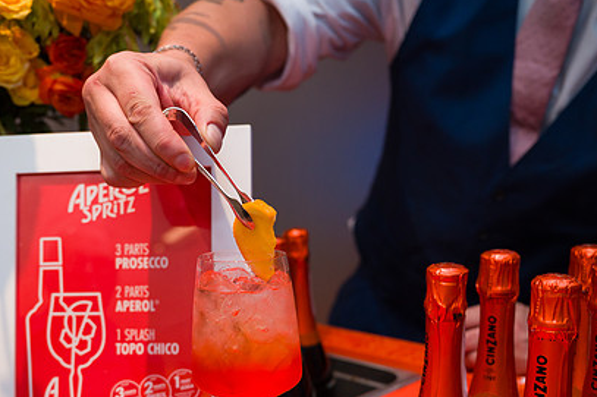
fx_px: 713
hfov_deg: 45.2
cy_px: 289
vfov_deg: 30.7
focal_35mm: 43
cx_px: 236
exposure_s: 1/160
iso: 800
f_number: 3.2
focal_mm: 27.5
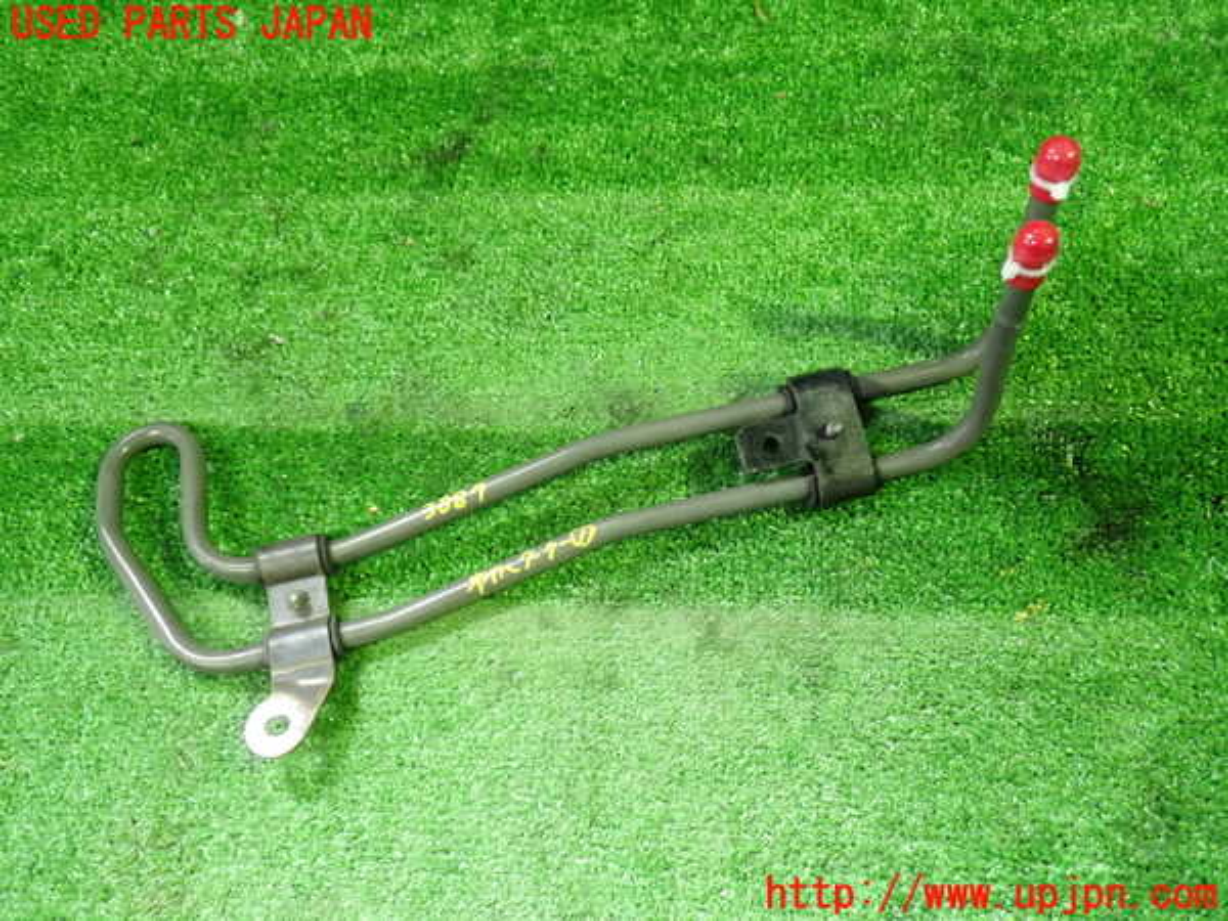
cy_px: 460
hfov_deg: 60.0
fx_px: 1064
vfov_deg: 46.8
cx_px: 614
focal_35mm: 30
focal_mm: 5.4
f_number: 2.3
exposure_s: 1/30
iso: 500
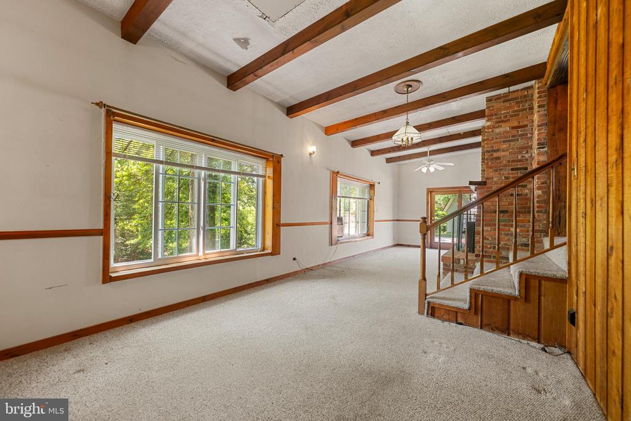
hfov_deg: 104.2
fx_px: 245
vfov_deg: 81.2
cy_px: 210
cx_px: 316
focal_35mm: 14
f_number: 5
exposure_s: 1/3
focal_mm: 14
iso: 100
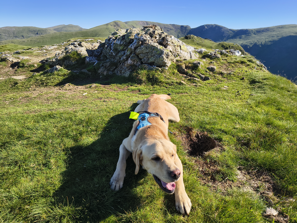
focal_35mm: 24
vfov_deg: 56.8
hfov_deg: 71.6
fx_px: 206
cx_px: 148
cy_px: 112
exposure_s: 1/1814
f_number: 1.8
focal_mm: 5.56
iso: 101
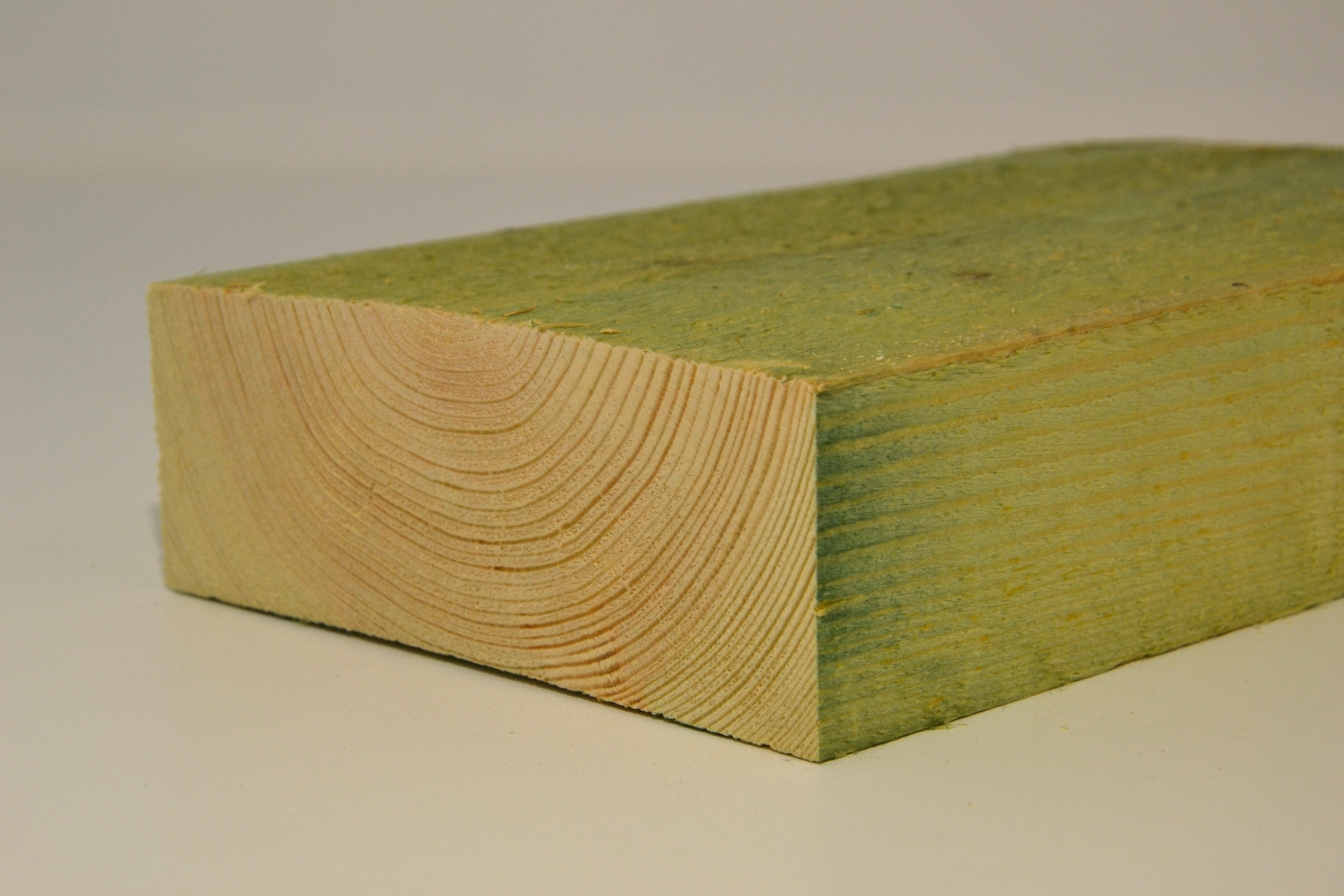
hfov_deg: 21.9
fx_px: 3472
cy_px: 448
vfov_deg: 14.7
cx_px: 672
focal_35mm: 93
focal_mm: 62
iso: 400
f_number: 8
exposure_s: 1/125
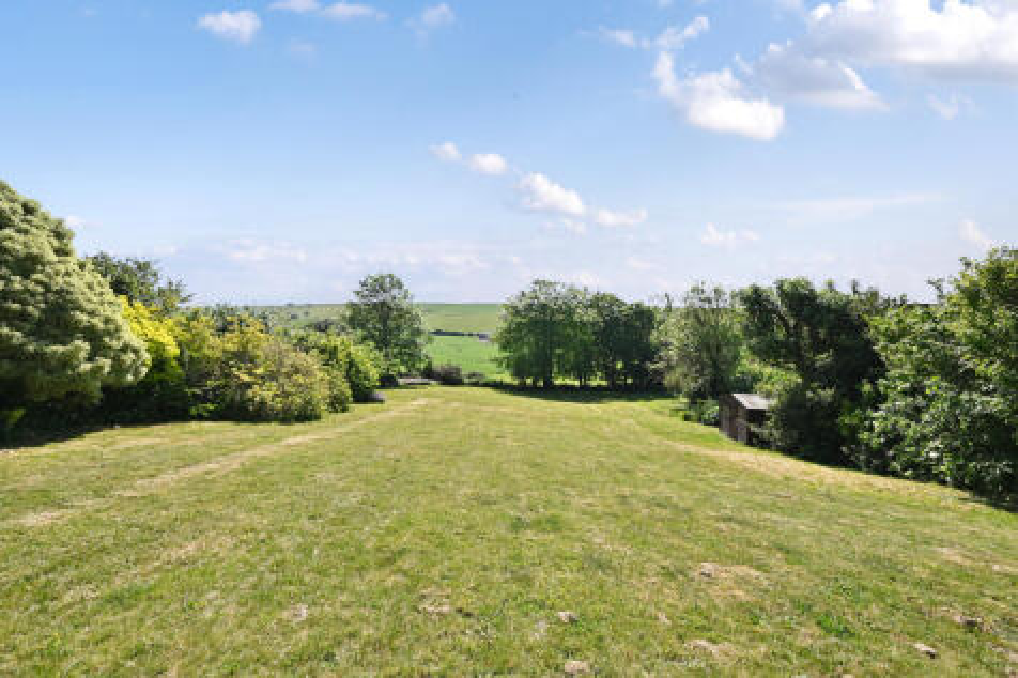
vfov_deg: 81.2
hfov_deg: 104.3
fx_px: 396
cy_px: 339
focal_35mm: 14
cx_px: 509
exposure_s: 1/500
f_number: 8
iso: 250
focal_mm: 14
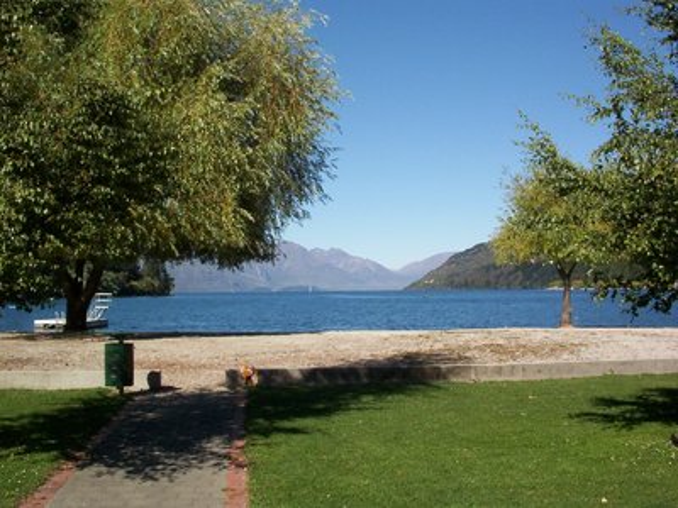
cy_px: 254
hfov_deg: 47.9
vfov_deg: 36.8
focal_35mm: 39
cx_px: 339
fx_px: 764
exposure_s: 1/304
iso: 100
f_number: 8
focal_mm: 6
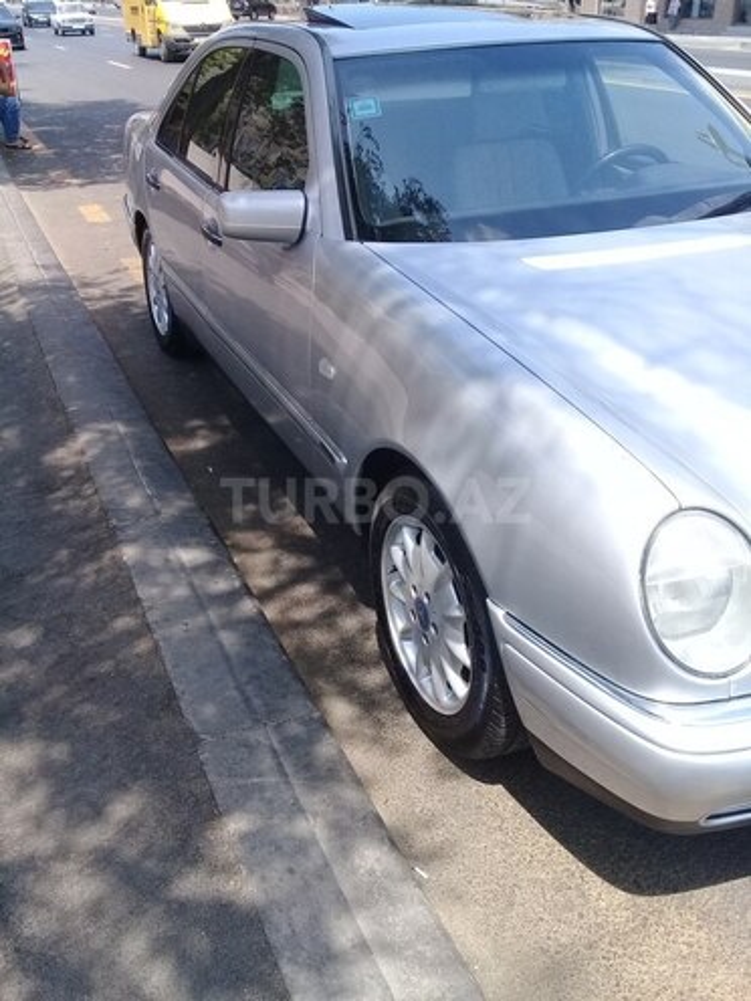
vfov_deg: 58.4
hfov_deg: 45.4
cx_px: 376
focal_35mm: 31
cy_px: 500
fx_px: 897
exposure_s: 1/524
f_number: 2.2
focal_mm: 3.3
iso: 50
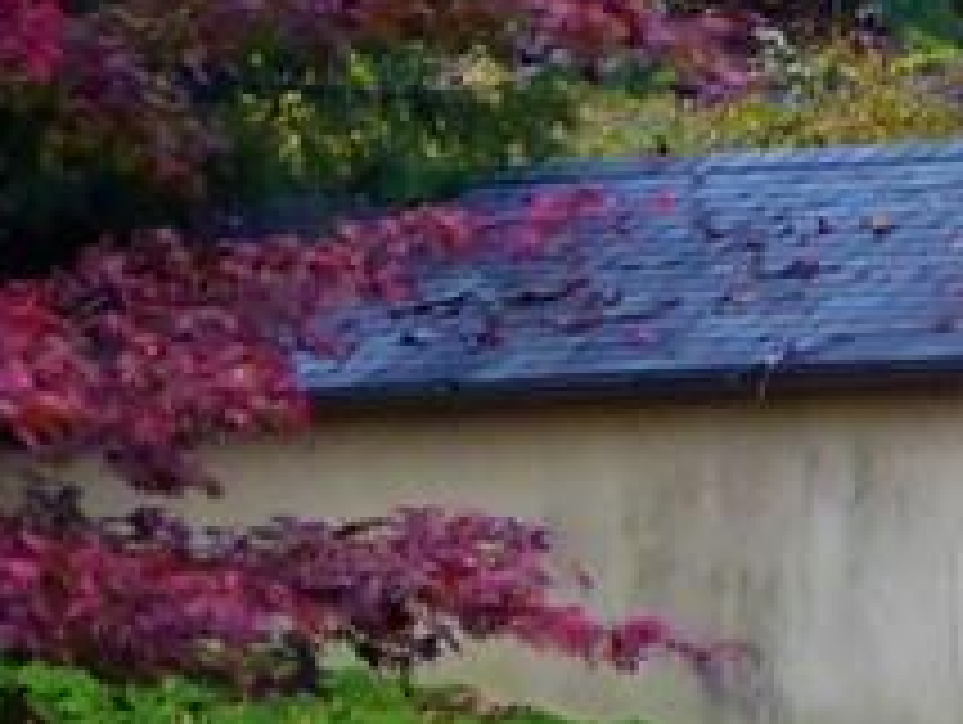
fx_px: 14232
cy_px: -850
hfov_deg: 3.9
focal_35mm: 511
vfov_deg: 2.9
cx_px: 1539
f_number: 5
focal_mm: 17.5
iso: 400
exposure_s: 1/60
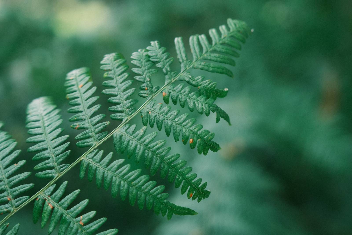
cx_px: 176
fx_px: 655
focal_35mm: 67
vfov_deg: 20.3
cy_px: 118
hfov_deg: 30.1
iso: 640
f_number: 4
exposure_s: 1/480
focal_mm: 44.7
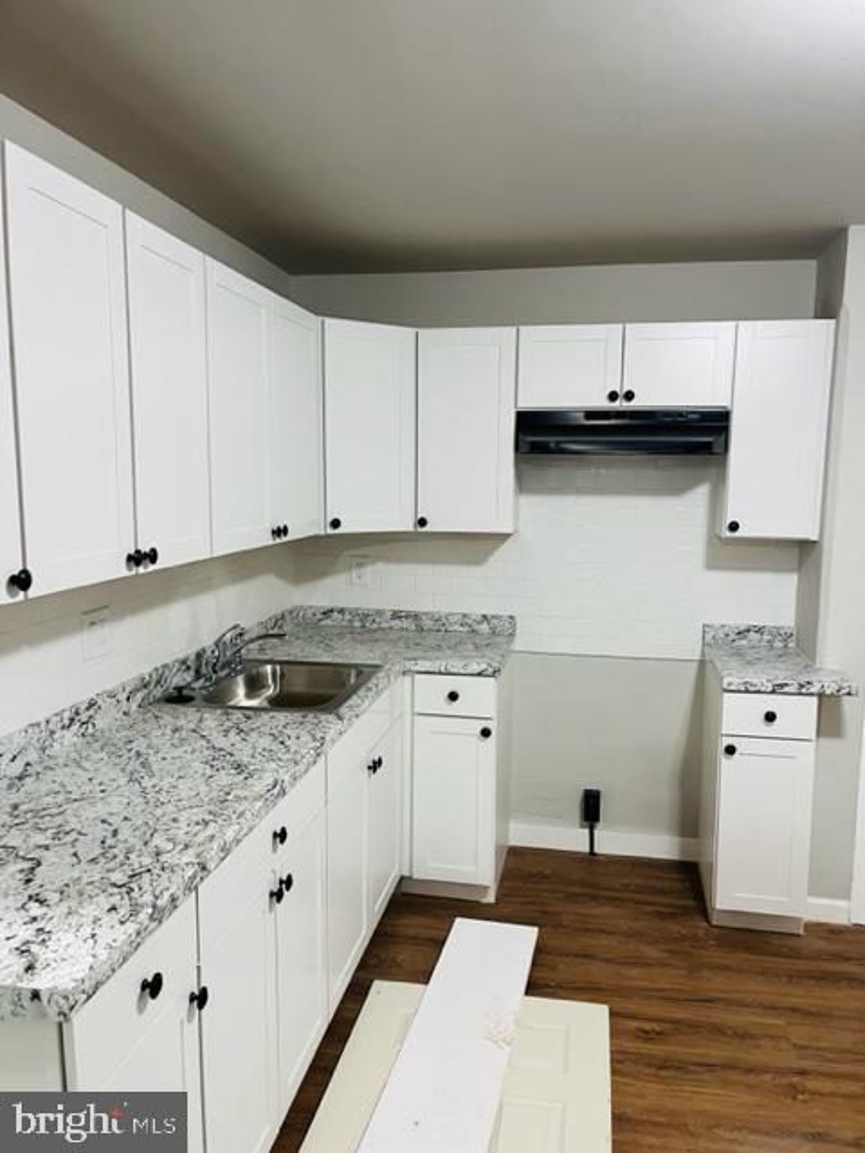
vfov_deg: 67.3
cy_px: 576
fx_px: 866
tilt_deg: -7.7
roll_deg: +1.0
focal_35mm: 26
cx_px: 432
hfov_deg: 53.1
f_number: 1.6
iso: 200
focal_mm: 5.1
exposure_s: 1/60
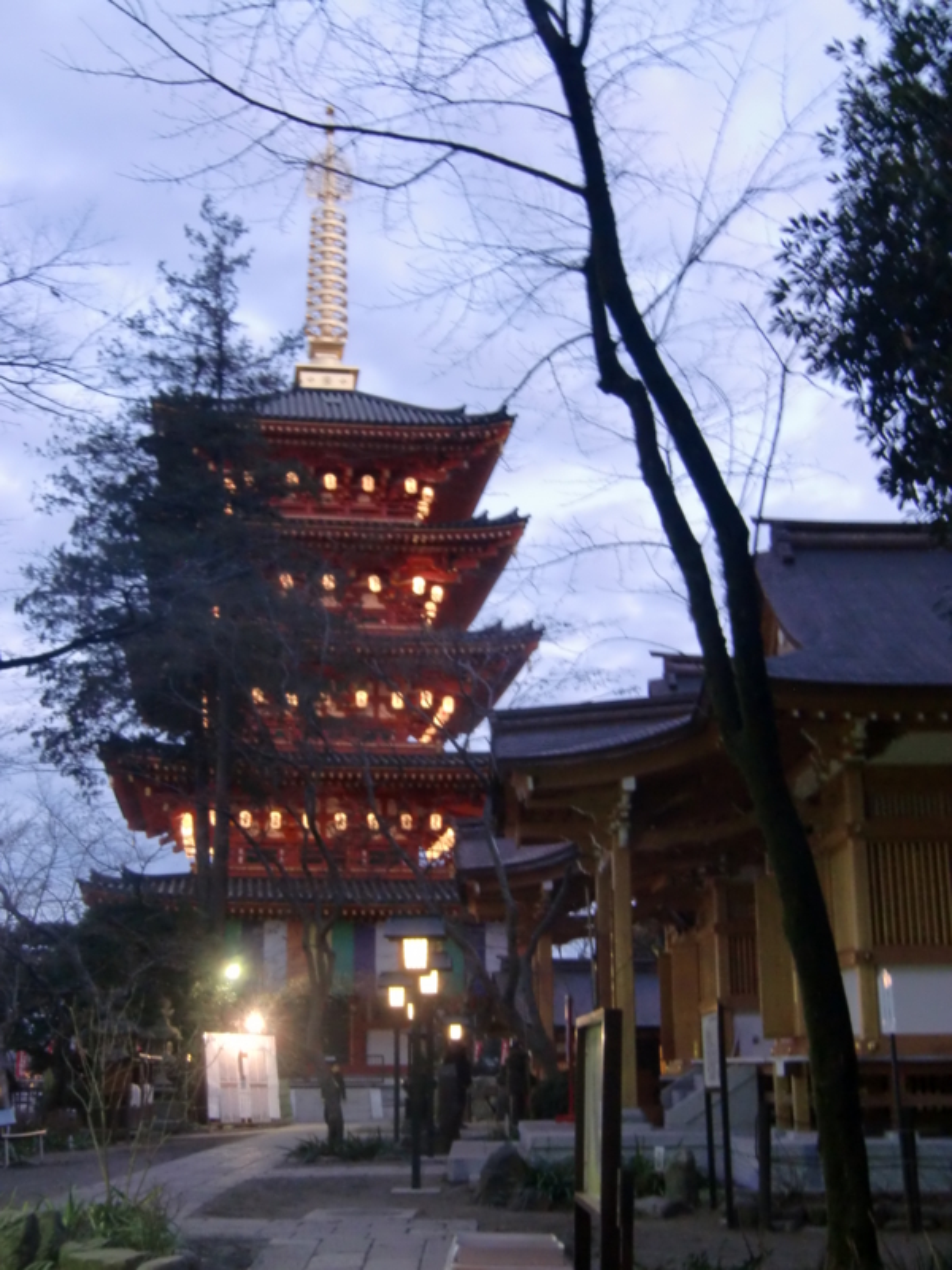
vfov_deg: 46.8
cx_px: 476
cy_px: 635
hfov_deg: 36.0
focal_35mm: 40
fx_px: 1467
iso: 400
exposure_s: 1/13
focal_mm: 7.1
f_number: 3.8
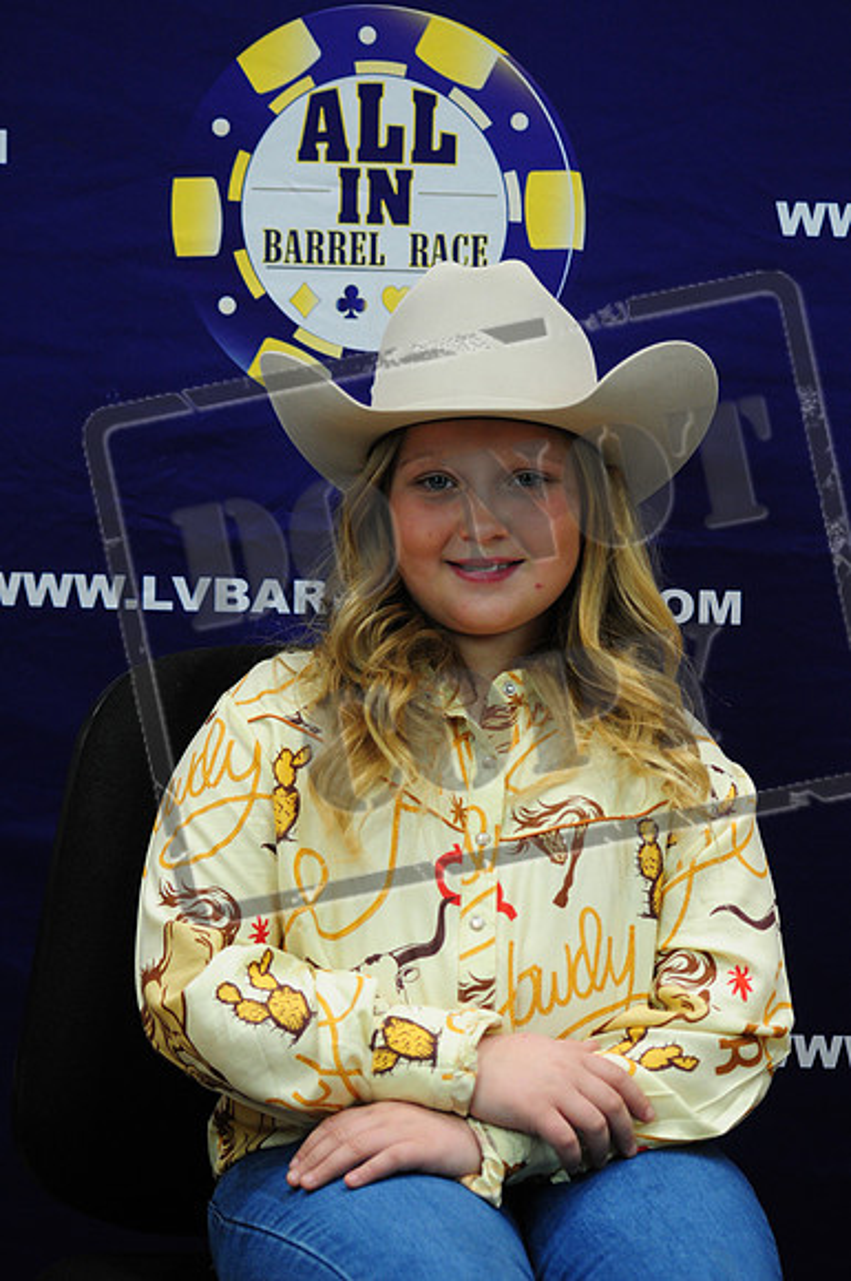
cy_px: 640
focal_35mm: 123
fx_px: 4374
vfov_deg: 16.7
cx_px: 426
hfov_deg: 11.1
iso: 640
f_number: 4
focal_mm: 82
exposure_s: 1/125
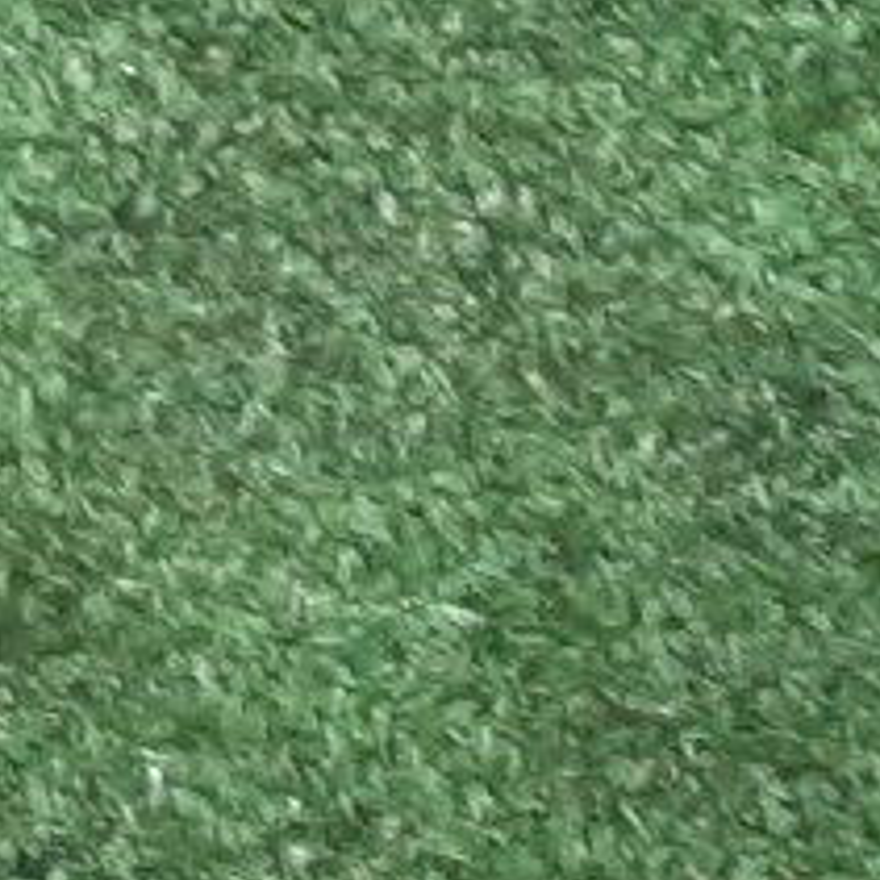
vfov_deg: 9.7
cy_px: -1322
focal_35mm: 157
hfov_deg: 8.7
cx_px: -1939
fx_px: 4516
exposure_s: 1/33
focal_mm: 3.93
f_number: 1.7
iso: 176
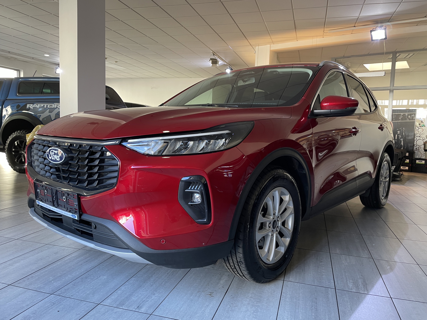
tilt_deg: -4.7
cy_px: 160
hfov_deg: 67.3
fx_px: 321
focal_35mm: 26
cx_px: 214
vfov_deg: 53.1
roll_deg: -1.7
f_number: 1.6
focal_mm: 4.2
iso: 100
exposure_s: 1/50
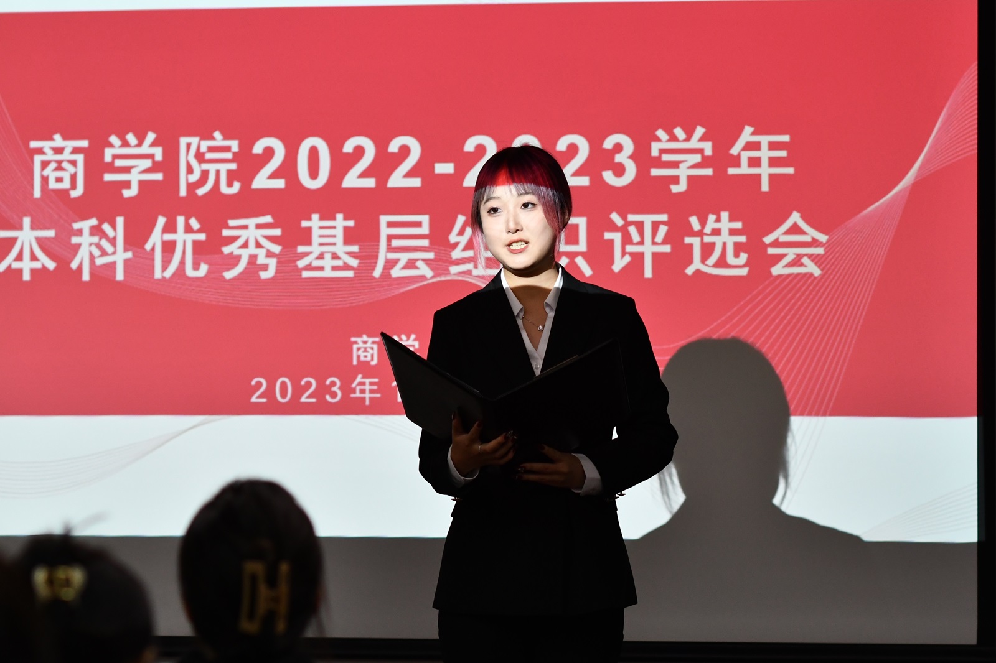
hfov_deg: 12.1
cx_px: 498
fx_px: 4702
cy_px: 332
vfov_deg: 8.1
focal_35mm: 170
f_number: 2.8
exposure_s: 1/500
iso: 800
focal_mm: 85
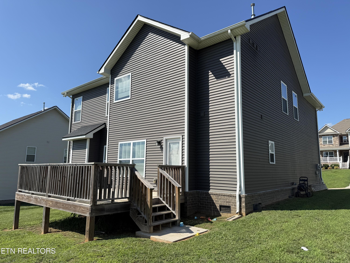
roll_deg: -0.6
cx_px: 175
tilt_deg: +9.1
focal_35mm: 24
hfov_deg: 71.6
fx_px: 243
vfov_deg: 56.8
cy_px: 132
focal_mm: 6.76
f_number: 1.78
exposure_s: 1/4405
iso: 80
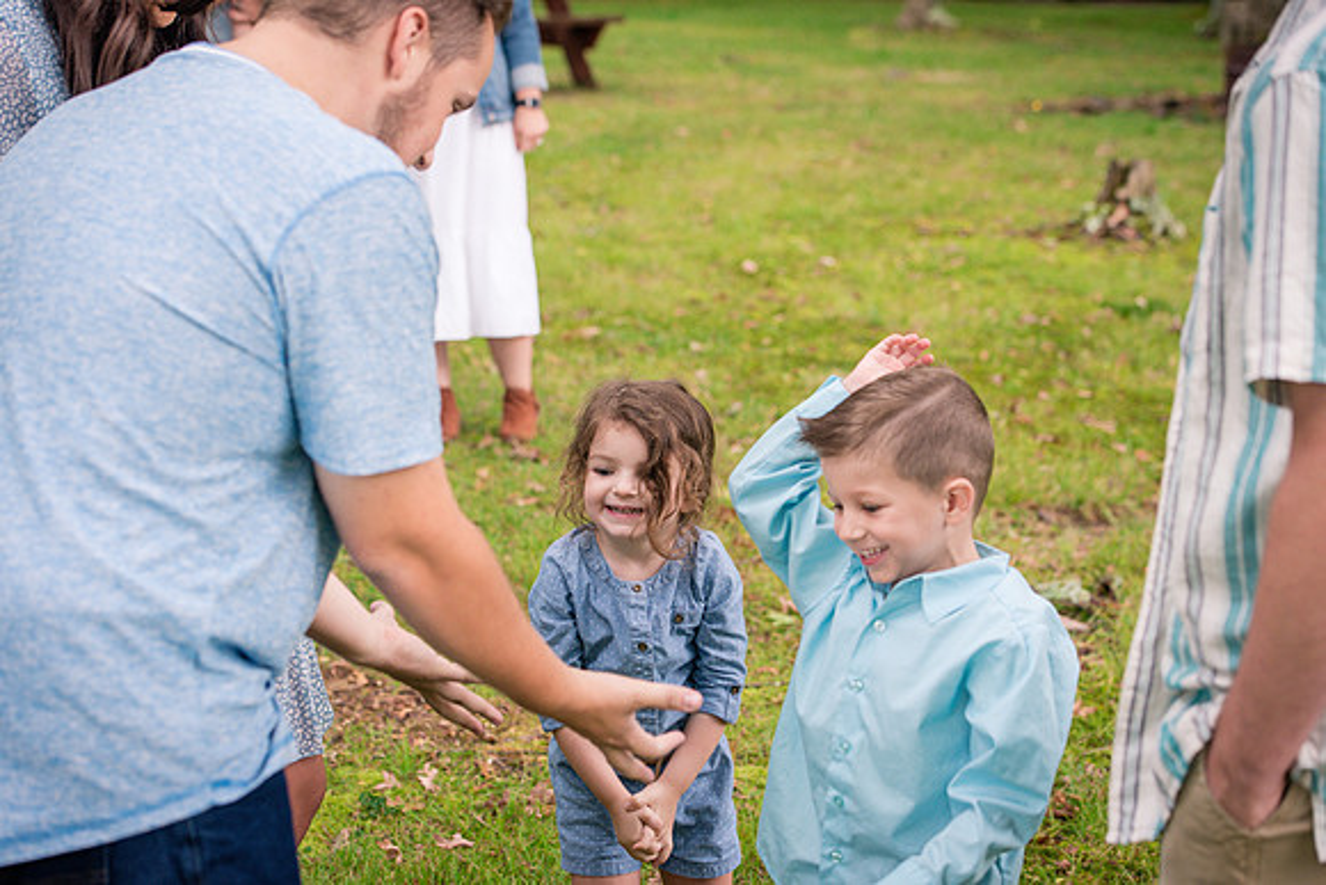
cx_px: 663
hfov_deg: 28.8
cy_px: 442
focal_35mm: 70
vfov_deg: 19.5
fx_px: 2579
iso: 1000
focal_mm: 70
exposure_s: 1/250
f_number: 4.5
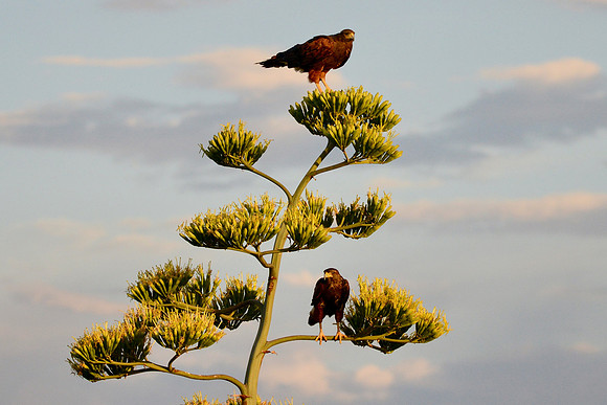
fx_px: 2530
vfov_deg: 9.2
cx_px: 304
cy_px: 202
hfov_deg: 13.7
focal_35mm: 150
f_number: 5
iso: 800
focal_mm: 150
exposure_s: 1/2000
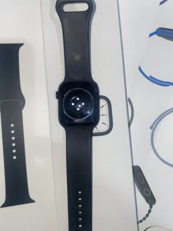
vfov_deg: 65.3
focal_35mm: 27
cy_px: 112
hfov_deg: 51.4
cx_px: 87
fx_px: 180
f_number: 1.8
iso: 32
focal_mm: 4.25
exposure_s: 1/37
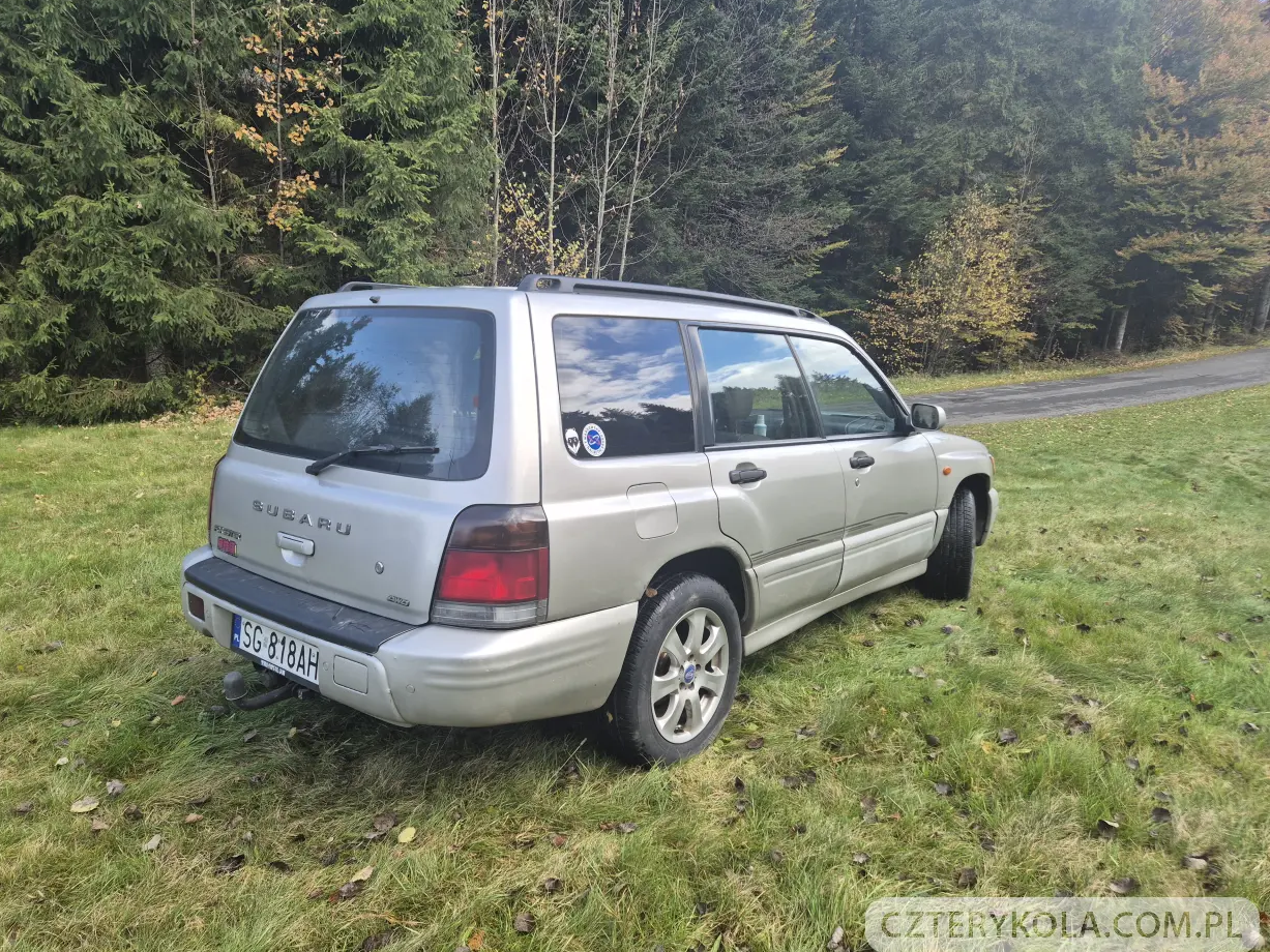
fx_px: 880
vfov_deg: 56.8
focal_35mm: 24
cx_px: 609
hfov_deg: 71.6
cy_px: 473
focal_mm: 5.4
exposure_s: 1/235
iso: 25
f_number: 1.8
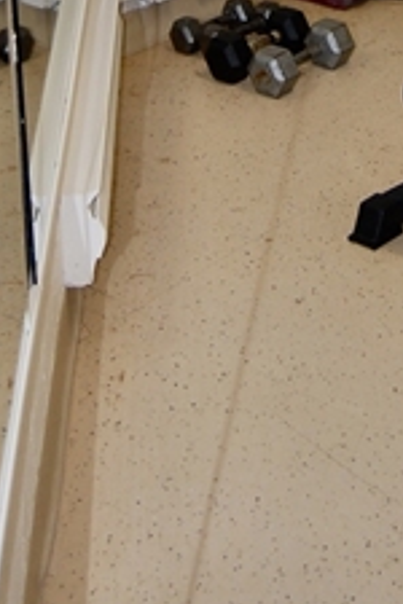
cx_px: 270
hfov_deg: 14.8
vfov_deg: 19.2
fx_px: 1545
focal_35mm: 92
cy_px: -317
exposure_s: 1/60
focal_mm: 18
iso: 400
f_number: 3.5
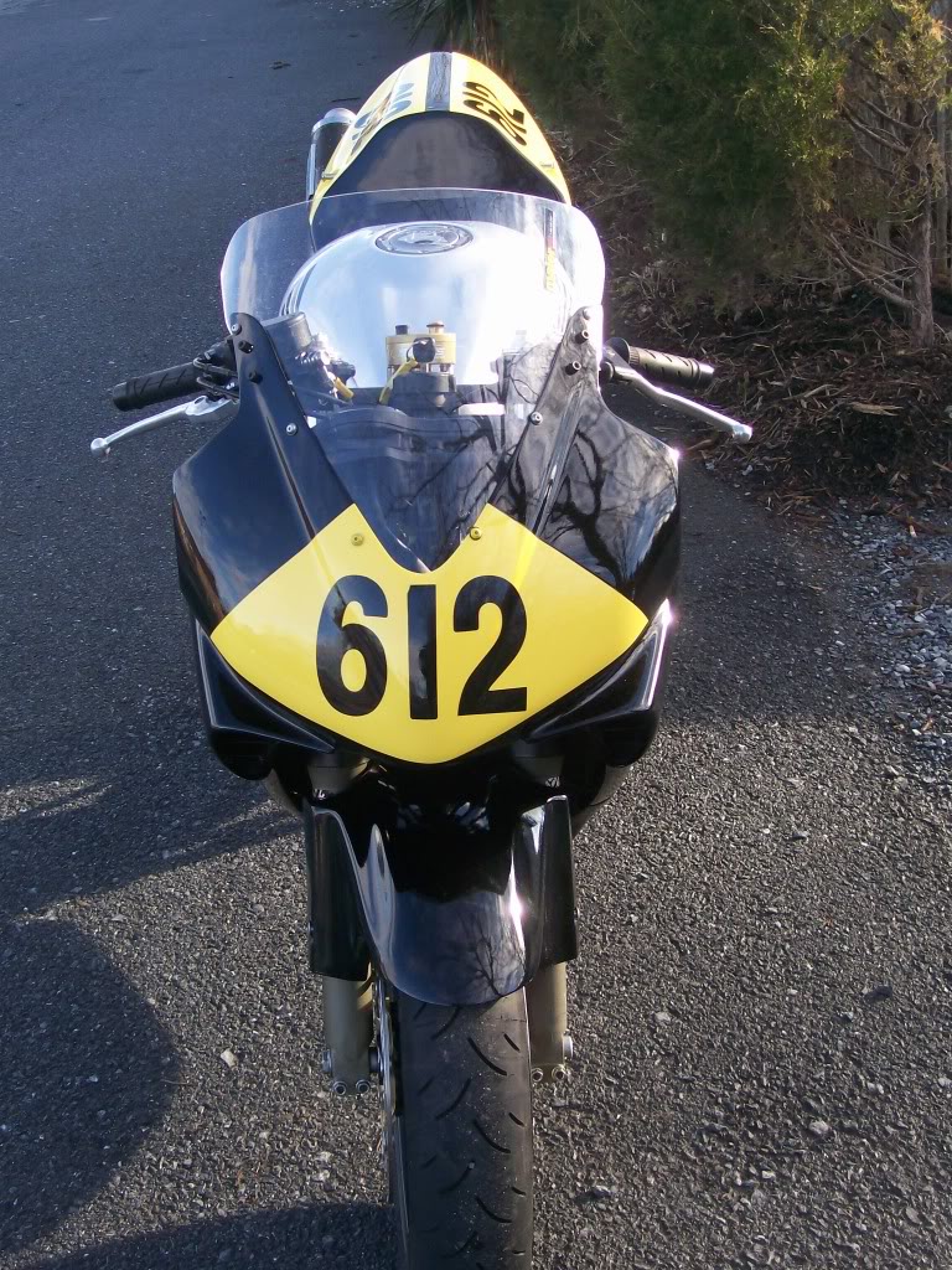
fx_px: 1650
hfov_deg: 32.2
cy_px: 635
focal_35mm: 45
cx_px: 476
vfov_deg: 42.1
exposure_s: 1/151
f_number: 3
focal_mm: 7.6
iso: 80
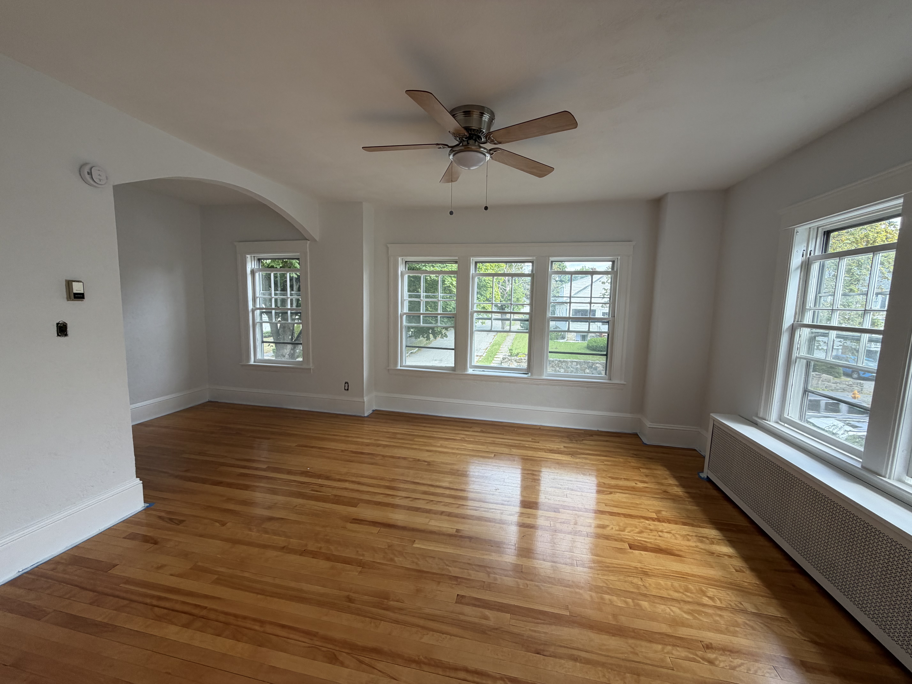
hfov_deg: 102.1
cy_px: 342
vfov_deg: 85.7
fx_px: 369
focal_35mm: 14
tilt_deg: -6.3
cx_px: 456
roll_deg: -0.7
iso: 64
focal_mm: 2.22
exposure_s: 1/121
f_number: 2.2
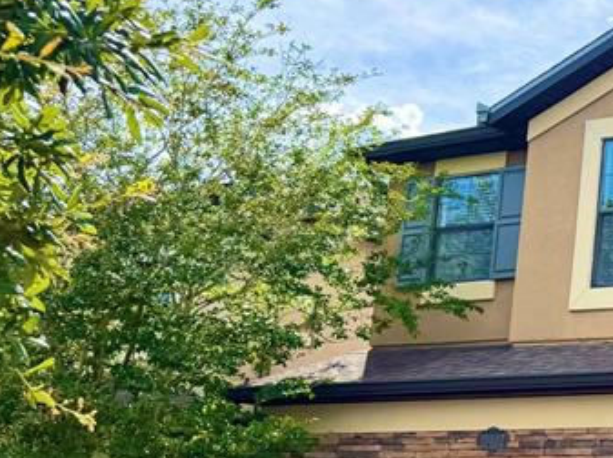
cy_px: 351
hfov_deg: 22.4
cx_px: 897
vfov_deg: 20.0
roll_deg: -2.2
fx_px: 1291
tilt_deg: +8.9
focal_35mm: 73
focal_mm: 6.76
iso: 100
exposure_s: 1/6173
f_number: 1.78
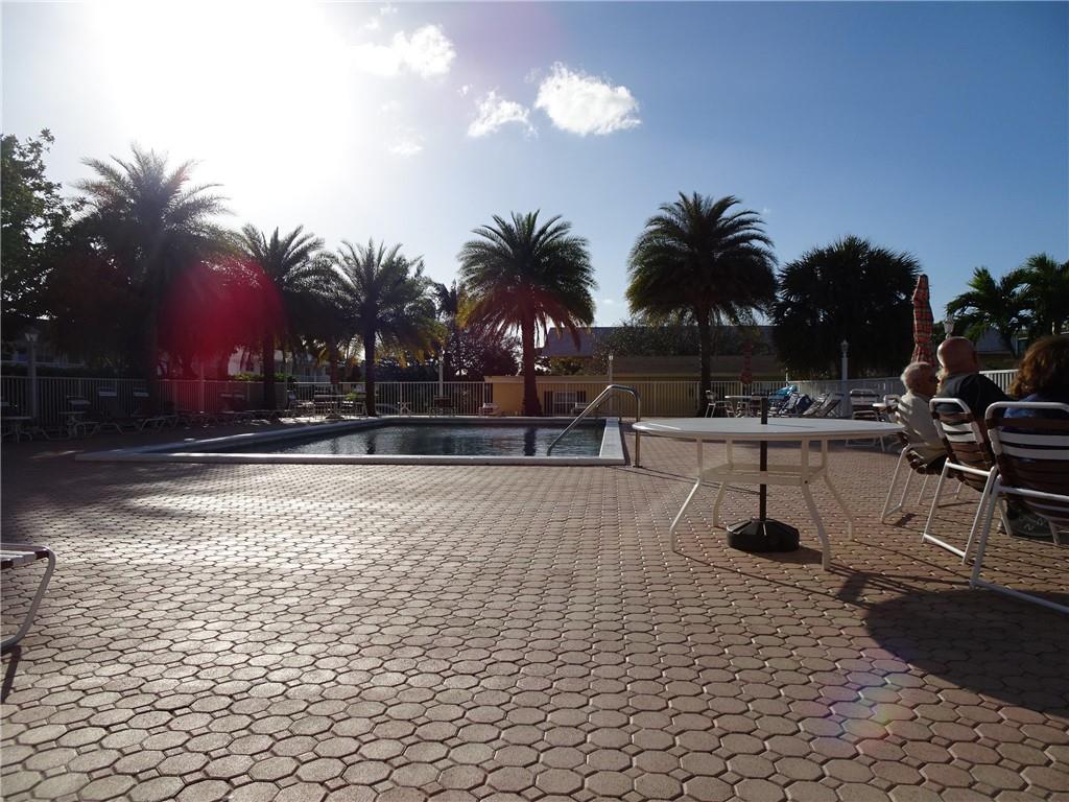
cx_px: 534
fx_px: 741
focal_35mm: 24
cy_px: 401
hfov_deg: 71.6
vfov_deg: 56.8
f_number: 3.5
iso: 80
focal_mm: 4.1
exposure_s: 1/2000
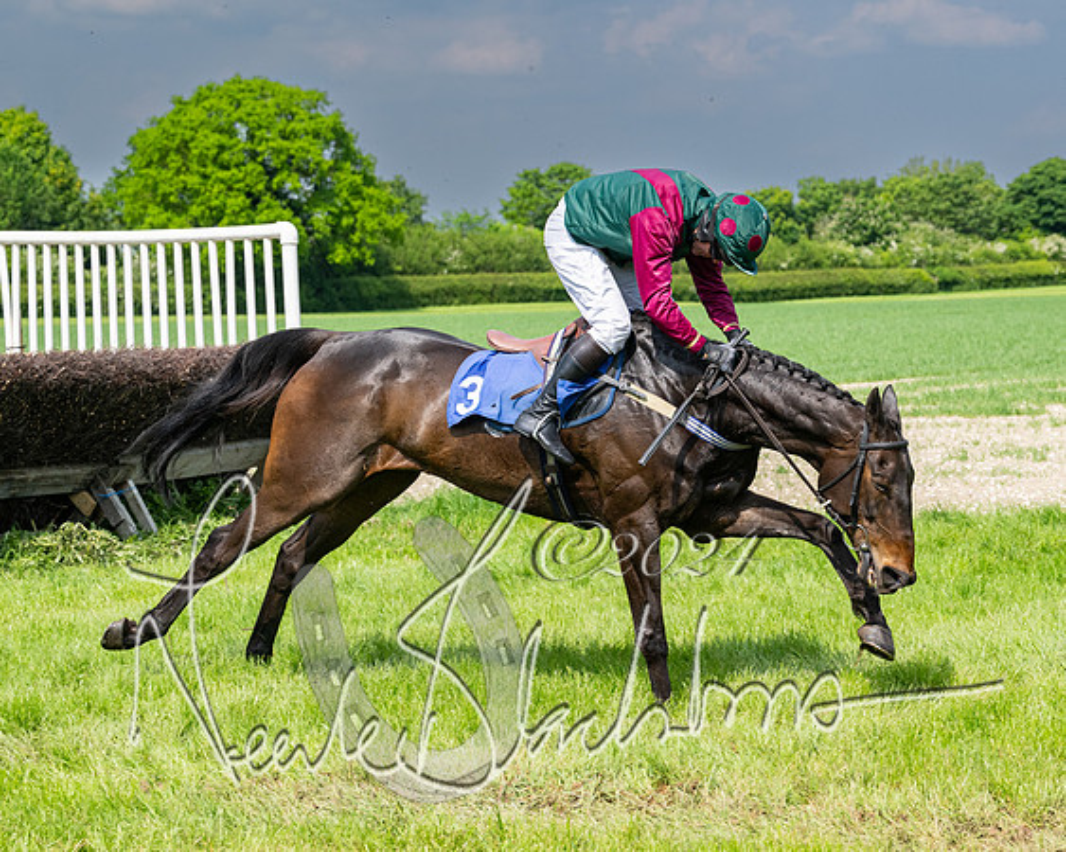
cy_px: 479
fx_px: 3331
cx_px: 557
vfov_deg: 14.6
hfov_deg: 18.2
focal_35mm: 106
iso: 400
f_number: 5
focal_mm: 70
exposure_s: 1/2500
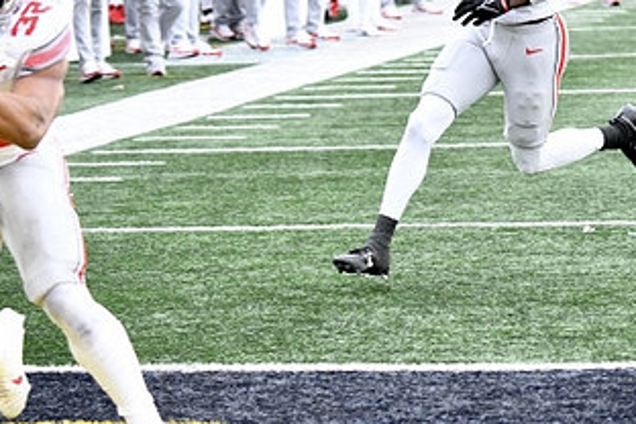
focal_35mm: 223
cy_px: 36
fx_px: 3939
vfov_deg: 6.1
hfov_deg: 9.2
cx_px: 512
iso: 2500
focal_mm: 120
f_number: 4.8
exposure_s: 1/1000
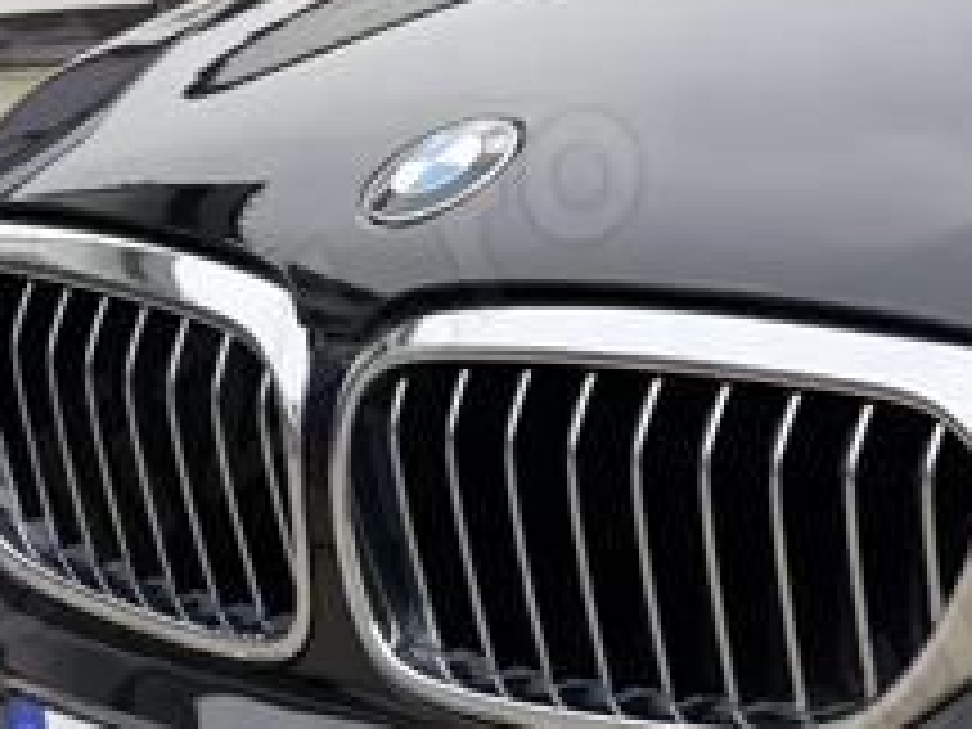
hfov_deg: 15.3
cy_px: 544
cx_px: 1737
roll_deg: +0.2
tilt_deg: -13.6
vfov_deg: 13.3
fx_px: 3117
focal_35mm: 111
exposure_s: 1/399
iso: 80
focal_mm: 6.76
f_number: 1.78
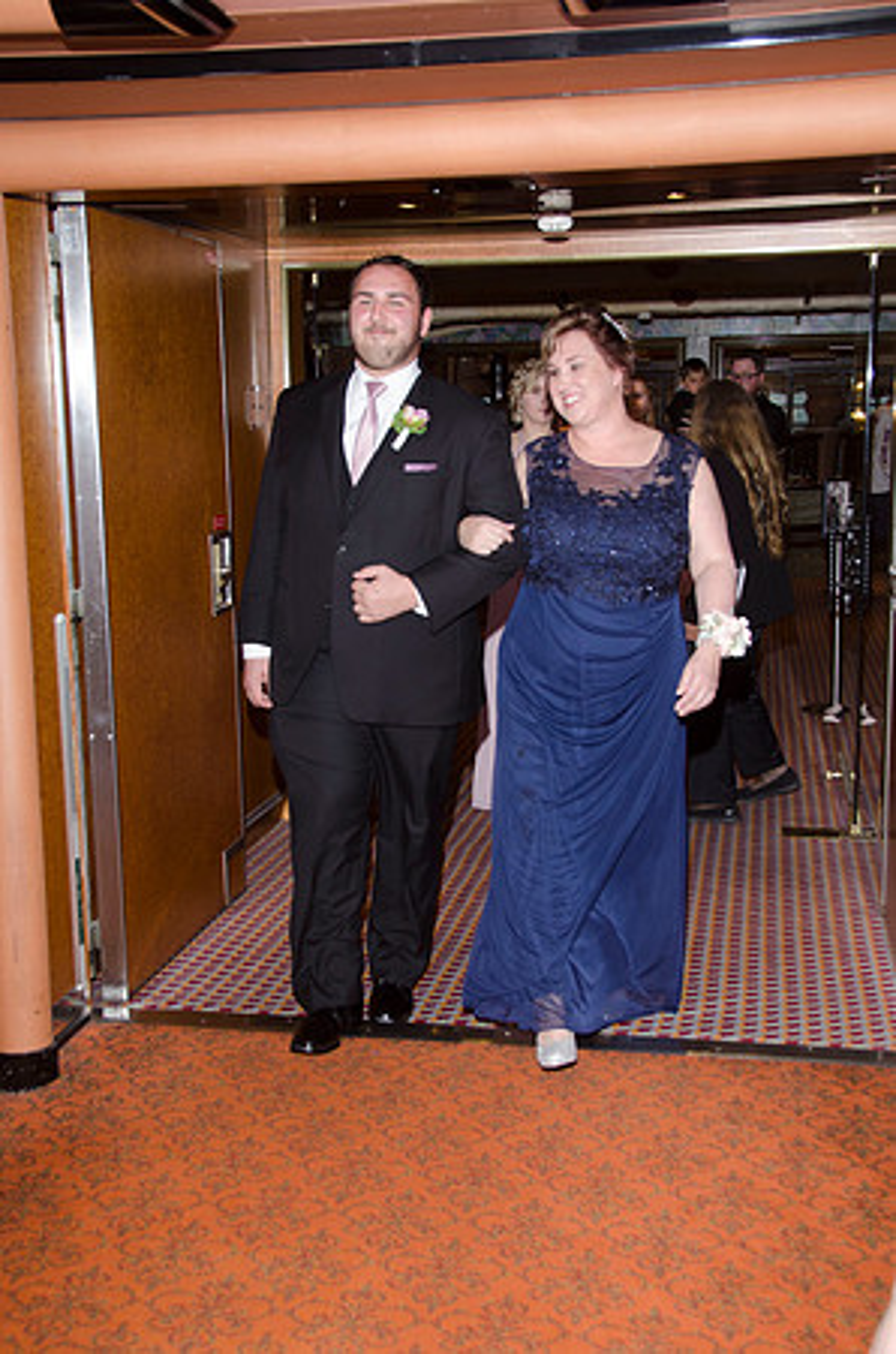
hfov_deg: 30.7
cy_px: 677
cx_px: 448
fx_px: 1631
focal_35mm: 44
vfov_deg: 45.0
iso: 400
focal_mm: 29
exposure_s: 1/60
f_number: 5.6
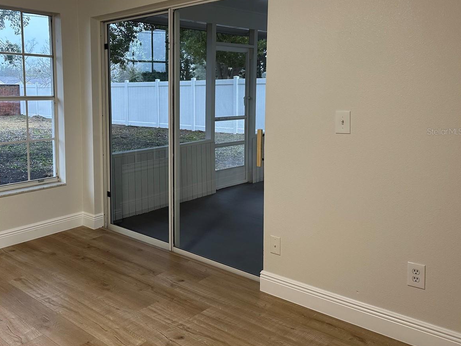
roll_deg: +0.5
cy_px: 131
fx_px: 439
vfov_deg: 42.6
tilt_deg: -4.8
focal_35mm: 33
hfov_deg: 54.1
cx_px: 148
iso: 160
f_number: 1.78
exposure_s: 1/60
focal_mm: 6.86
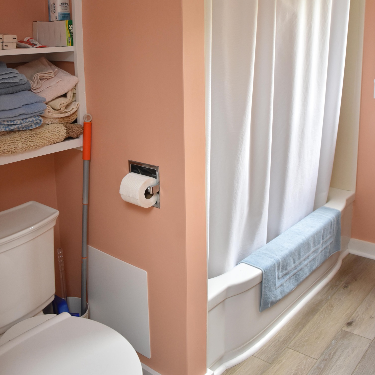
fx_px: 478
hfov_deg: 42.8
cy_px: 114
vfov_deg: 42.1
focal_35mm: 39
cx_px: 187
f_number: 4
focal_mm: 20
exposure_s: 1/60
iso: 560
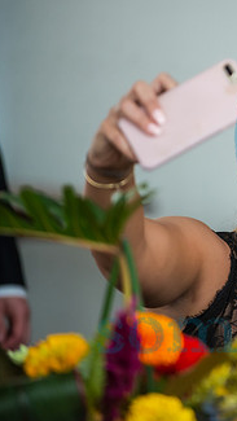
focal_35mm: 374
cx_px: 370
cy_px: 187
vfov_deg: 5.8
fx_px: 4175
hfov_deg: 3.2
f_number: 2.8
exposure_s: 1/640
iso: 800
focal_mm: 200
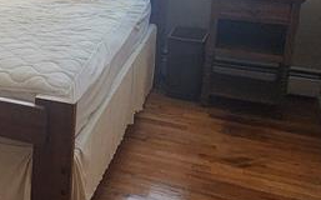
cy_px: 14
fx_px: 481
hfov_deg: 30.9
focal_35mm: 55
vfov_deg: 22.8
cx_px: -69
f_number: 2.2
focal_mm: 2.2
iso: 400
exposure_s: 1/30
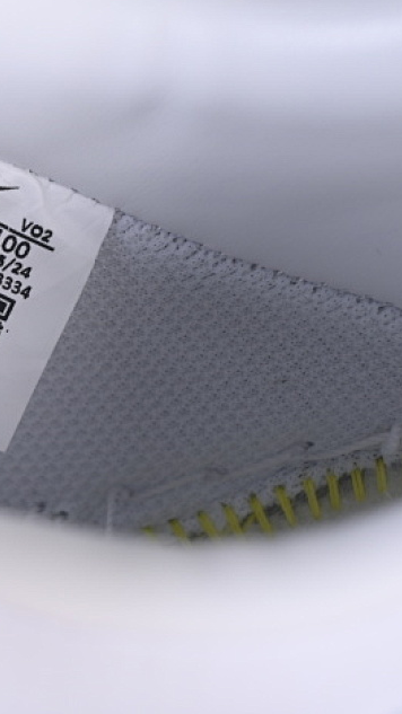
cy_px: 309
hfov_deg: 9.0
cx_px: -58
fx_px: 2540
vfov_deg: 16.0
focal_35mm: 134
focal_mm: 50
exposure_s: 1/100
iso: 160
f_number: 7.1
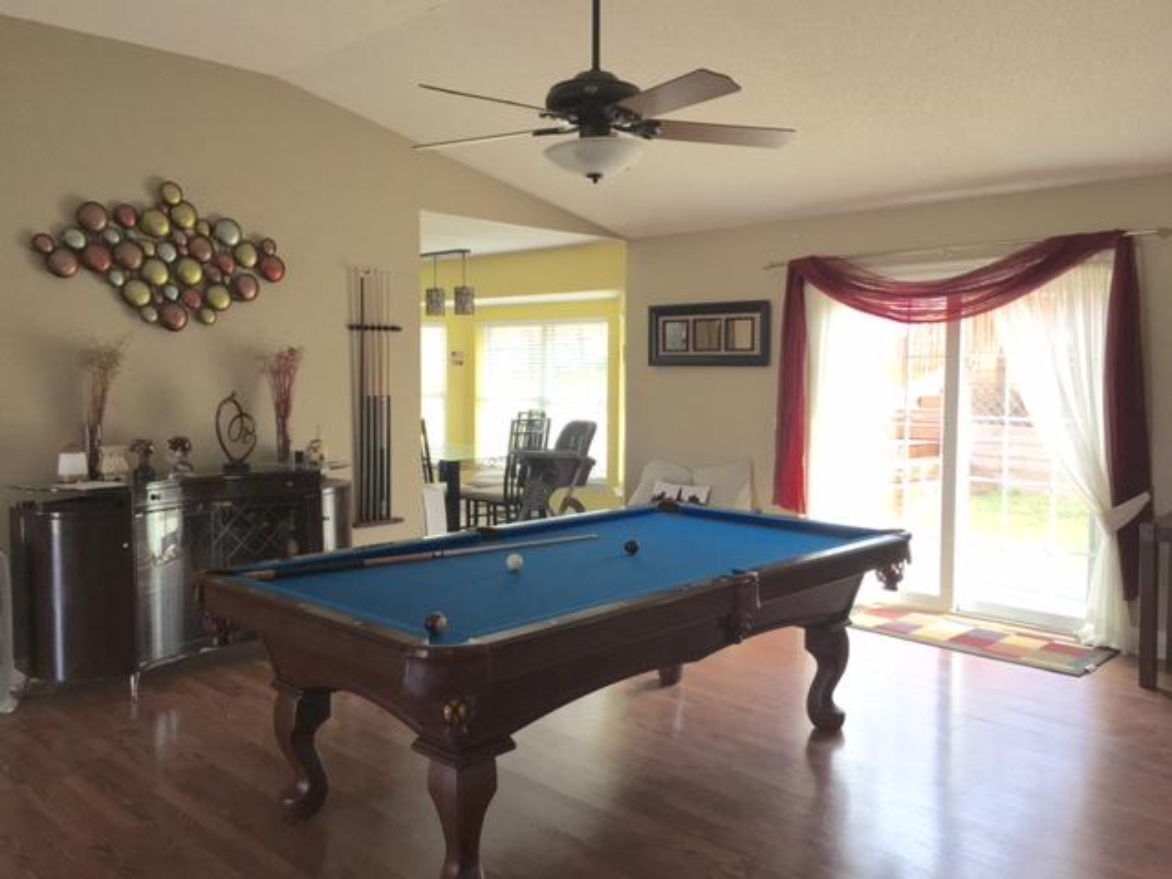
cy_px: 440
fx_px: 982
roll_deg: -0.4
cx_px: 586
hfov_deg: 61.7
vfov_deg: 48.2
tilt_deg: -3.7
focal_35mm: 29
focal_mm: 4.15
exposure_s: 1/120
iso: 40
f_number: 2.2
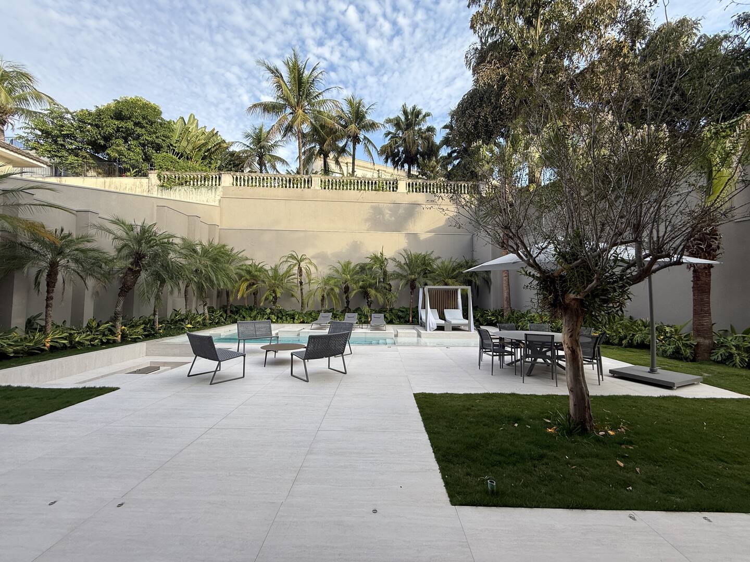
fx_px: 303
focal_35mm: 14
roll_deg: -0.4
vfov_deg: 85.7
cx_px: 375
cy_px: 281
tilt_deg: +2.5
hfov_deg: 102.1
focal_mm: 2.22
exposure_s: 1/370
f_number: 2.2
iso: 50
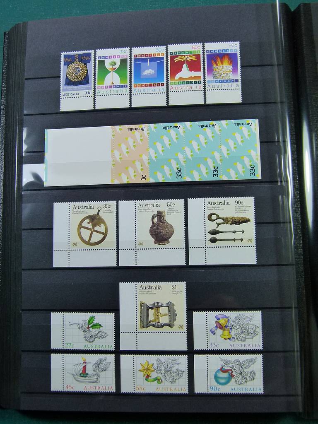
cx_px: 159
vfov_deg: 52.6
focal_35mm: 35
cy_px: 212
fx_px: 429
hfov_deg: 40.7
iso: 160
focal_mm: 6.3
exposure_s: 1/125
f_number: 3.6
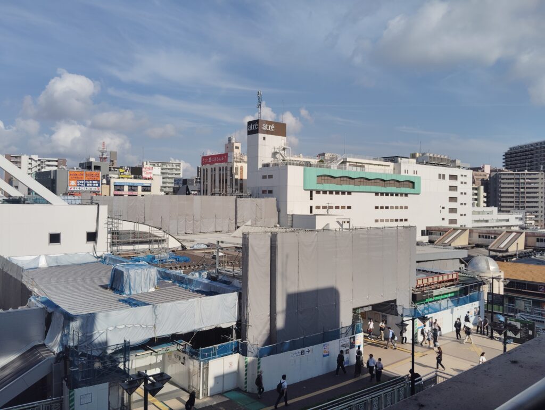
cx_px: 272
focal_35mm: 28
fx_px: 441
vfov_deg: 49.9
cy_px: 205
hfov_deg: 63.4
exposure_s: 1/1486
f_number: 1.8
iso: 50
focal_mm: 4.22
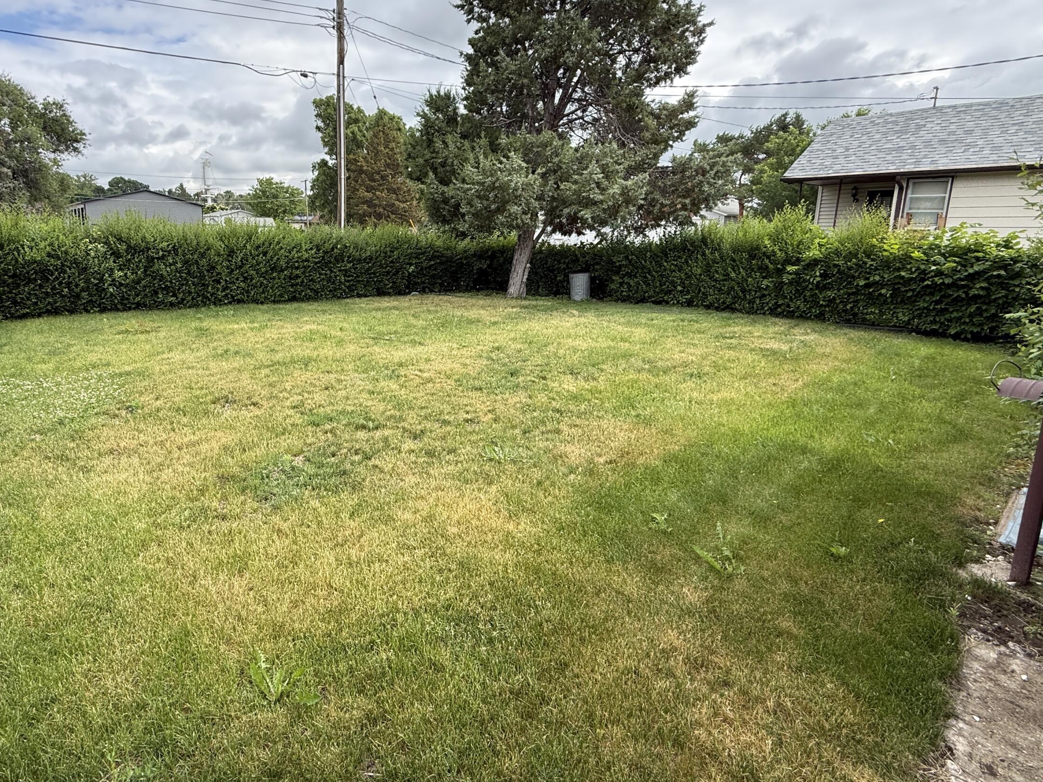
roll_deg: -0.2
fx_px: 572
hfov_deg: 83.9
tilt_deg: -10.8
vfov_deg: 68.3
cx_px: 433
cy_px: 336
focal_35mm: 19
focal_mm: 2.22
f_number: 2.2
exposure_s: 1/809
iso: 50
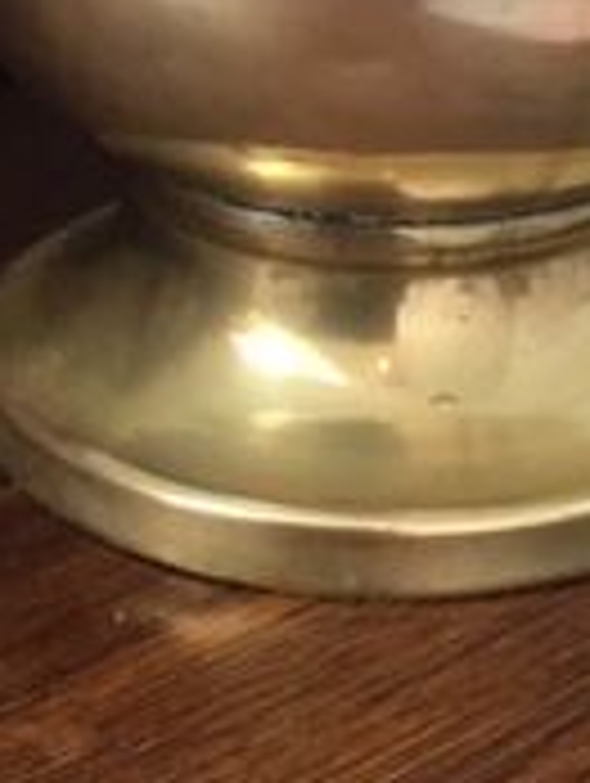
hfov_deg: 13.0
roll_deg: -0.3
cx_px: 428
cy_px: 99
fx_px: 2584
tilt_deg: -22.2
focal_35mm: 114
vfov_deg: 17.0
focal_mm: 3.3
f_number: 2.4
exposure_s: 1/33
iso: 64
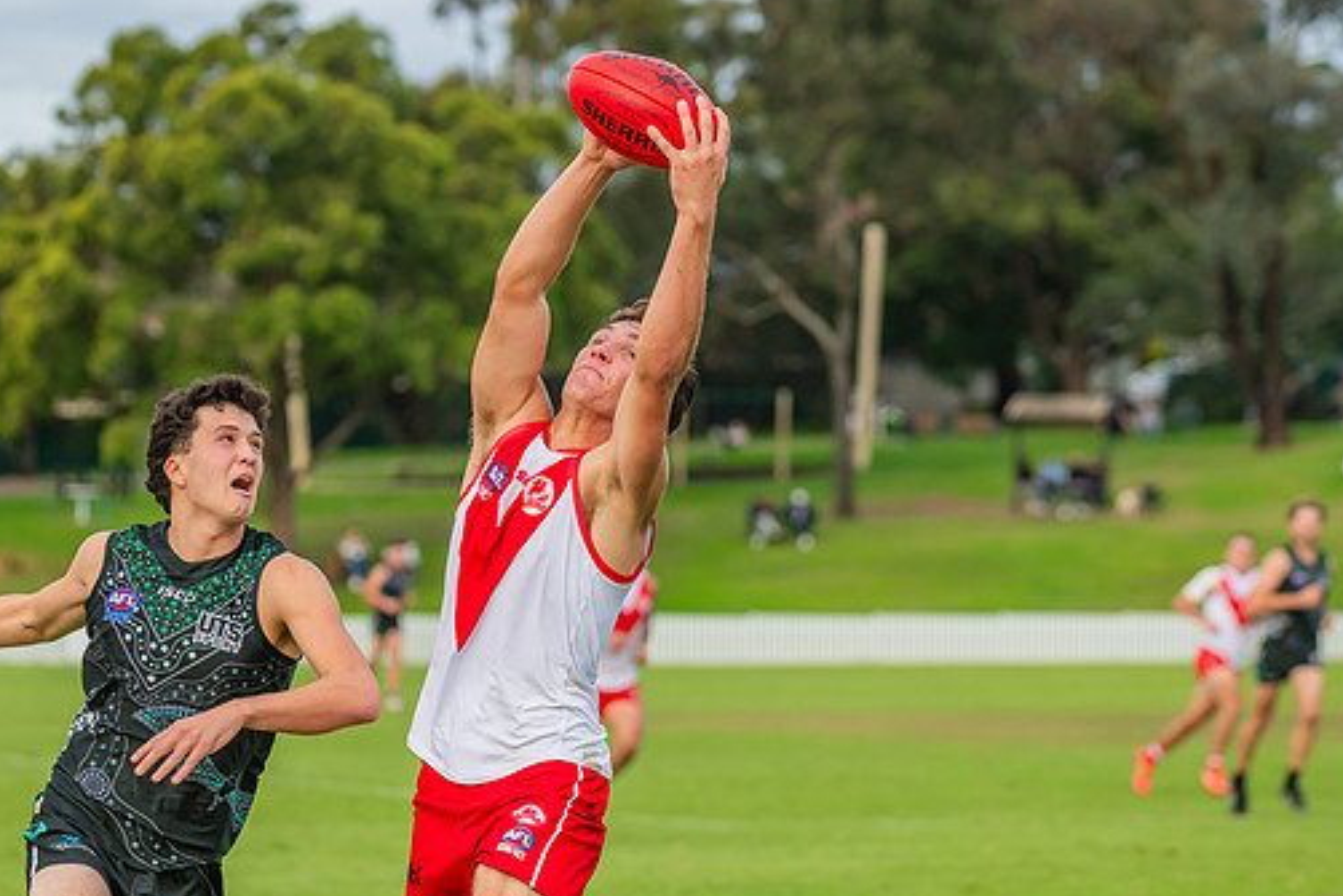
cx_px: 581
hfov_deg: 10.4
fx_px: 7388
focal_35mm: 198
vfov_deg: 6.9
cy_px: 448
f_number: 5.6
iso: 800
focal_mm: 170
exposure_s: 1/1600
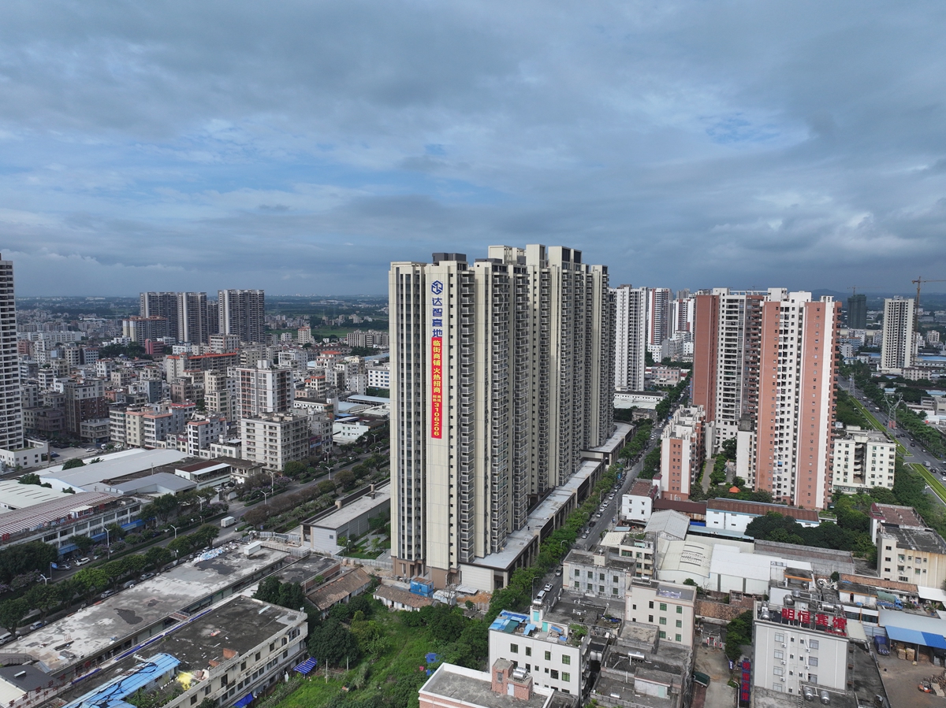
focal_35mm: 24
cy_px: 354
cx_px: 473
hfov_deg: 71.6
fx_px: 656
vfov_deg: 56.8
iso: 100
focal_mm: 12.29
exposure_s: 1/3200
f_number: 2.8
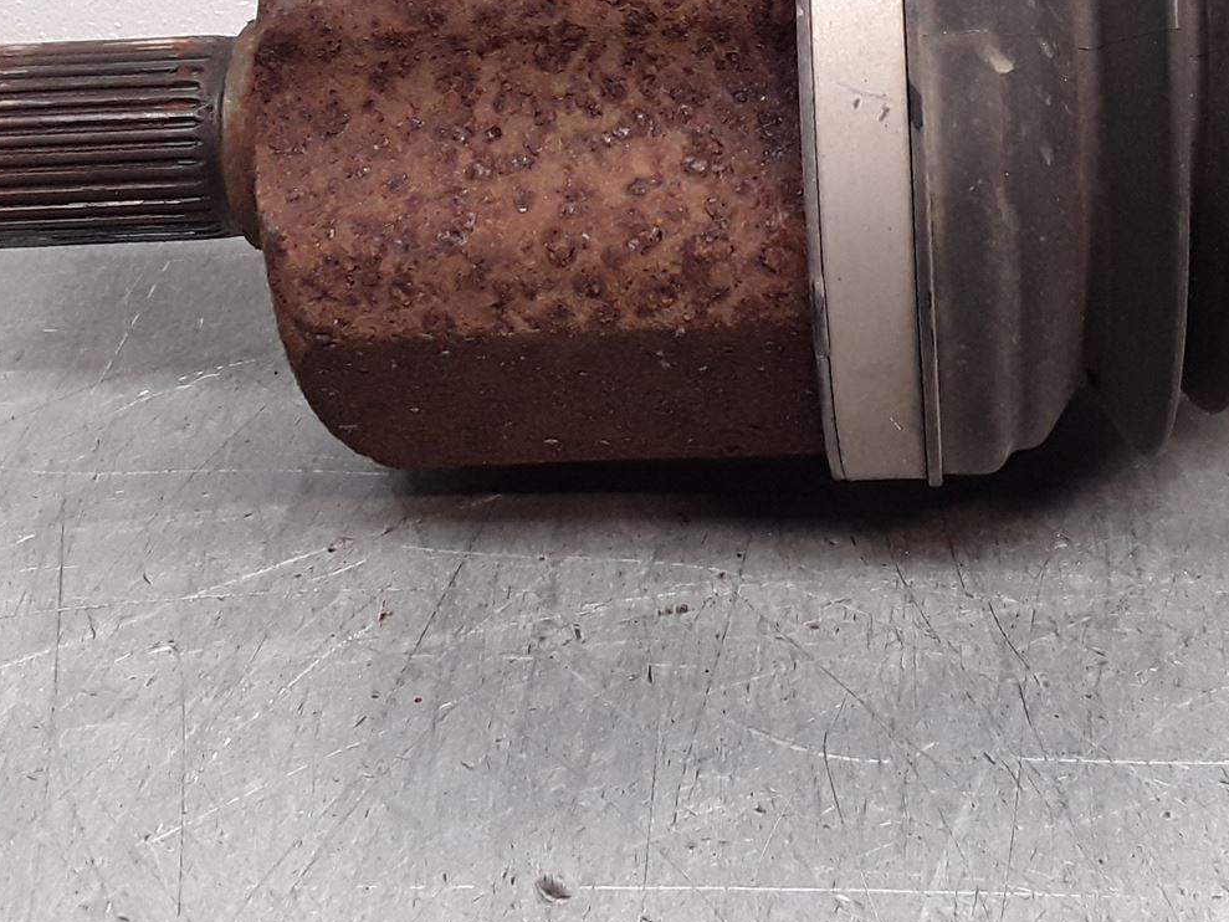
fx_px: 2059
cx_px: 761
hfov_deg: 33.1
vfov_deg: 24.4
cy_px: 53
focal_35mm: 58
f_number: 1.9
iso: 100
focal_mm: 2.91
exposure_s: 1/100
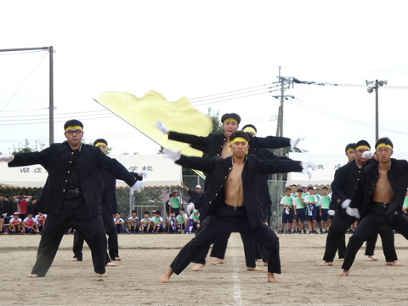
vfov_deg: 11.0
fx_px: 1591
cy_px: 153
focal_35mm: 135
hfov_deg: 14.6
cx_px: 204
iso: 80
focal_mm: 24.2
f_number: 5.3
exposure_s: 1/125
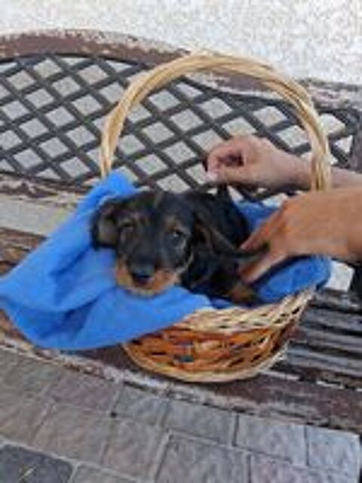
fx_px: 363
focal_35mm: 26
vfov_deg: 67.3
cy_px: 242
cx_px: 181
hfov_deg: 53.1
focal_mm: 3.98
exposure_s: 1/120
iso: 80
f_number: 1.8
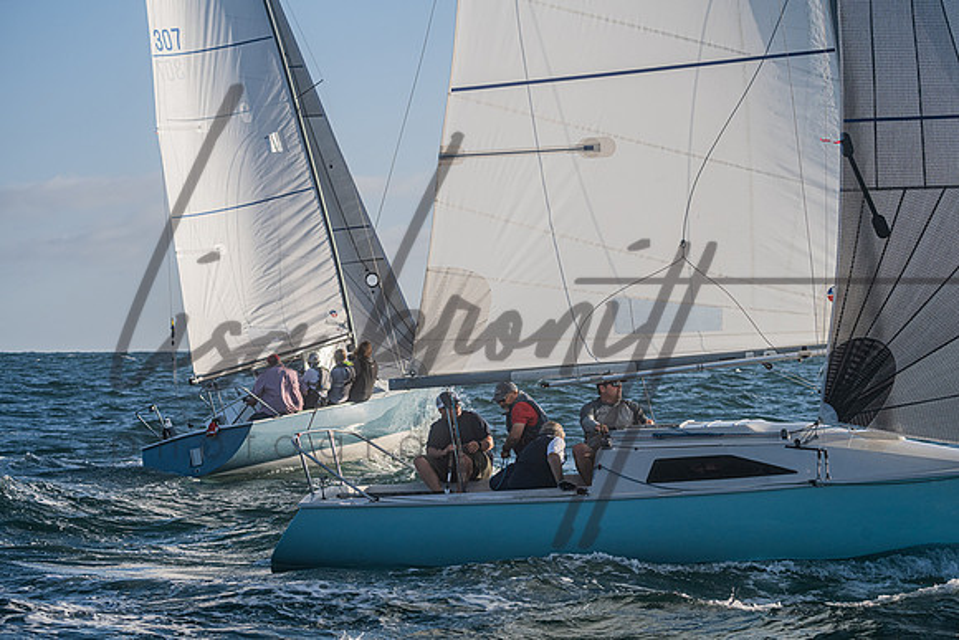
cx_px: 466
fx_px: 2797
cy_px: 320
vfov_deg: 13.1
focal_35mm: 105
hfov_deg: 19.5
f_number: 6.3
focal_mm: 100
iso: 400
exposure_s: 1/3200
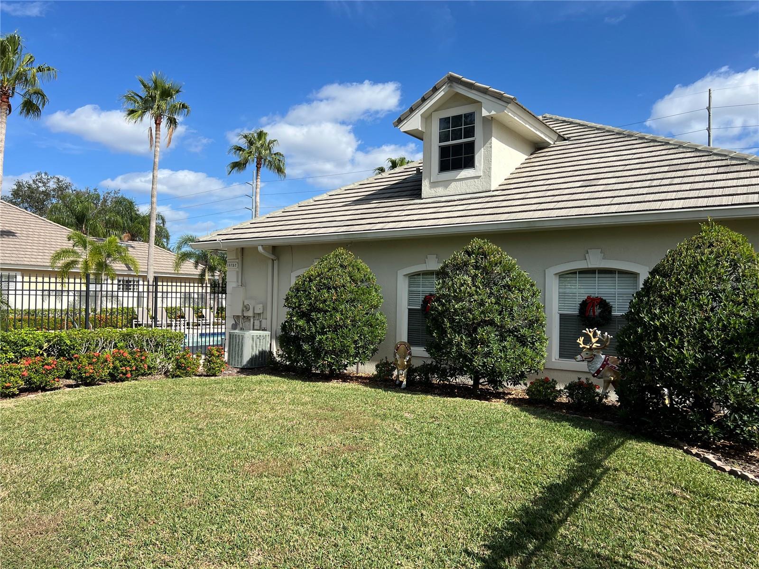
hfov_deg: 67.3
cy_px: 284
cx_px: 380
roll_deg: -1.4
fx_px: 570
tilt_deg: +0.0
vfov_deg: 53.1
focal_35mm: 26
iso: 50
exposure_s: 1/4274
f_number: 1.5
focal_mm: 5.7
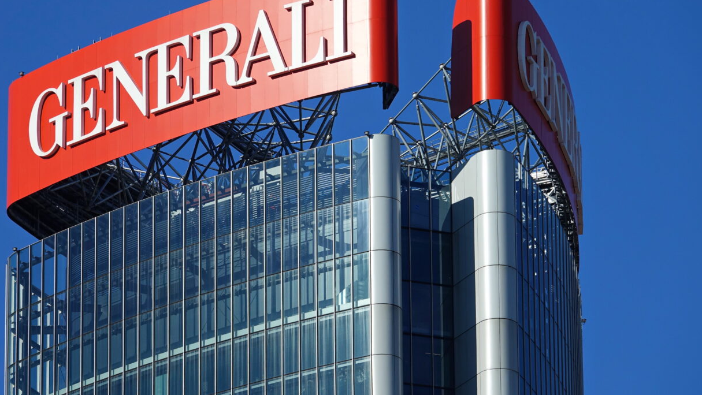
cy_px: 196
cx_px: 309
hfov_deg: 6.6
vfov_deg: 3.7
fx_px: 6088
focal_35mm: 327
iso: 100
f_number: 4.5
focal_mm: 90.5
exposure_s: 1/1000
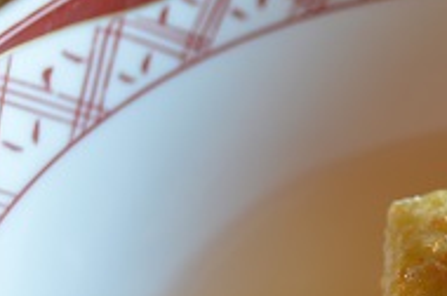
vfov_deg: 11.8
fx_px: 1413
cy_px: 308
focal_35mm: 114
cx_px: 525
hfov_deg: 17.2
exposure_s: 1/30
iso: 400
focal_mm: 30
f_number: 4.5
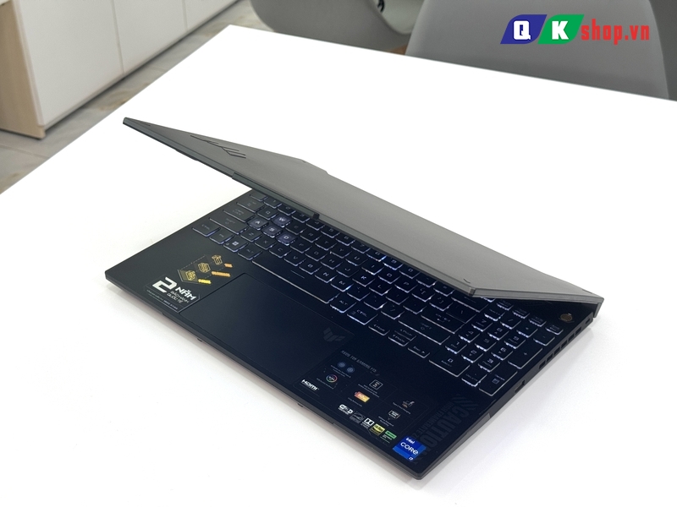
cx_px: 338
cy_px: 254
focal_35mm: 48
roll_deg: +0.6
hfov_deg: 39.7
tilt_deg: -36.4
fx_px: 939
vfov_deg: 30.3
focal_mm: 6.76
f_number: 1.78
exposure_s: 1/121
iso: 50
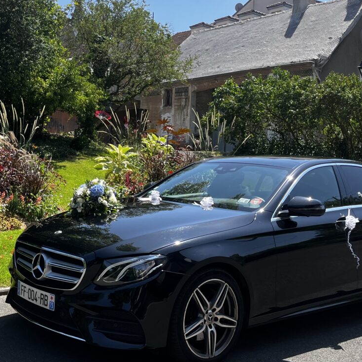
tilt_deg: +2.6
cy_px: 131
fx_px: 568
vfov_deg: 35.1
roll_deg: -2.4
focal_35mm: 48
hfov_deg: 34.8
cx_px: 107
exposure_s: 1/1862
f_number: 1.6
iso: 50
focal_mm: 5.1
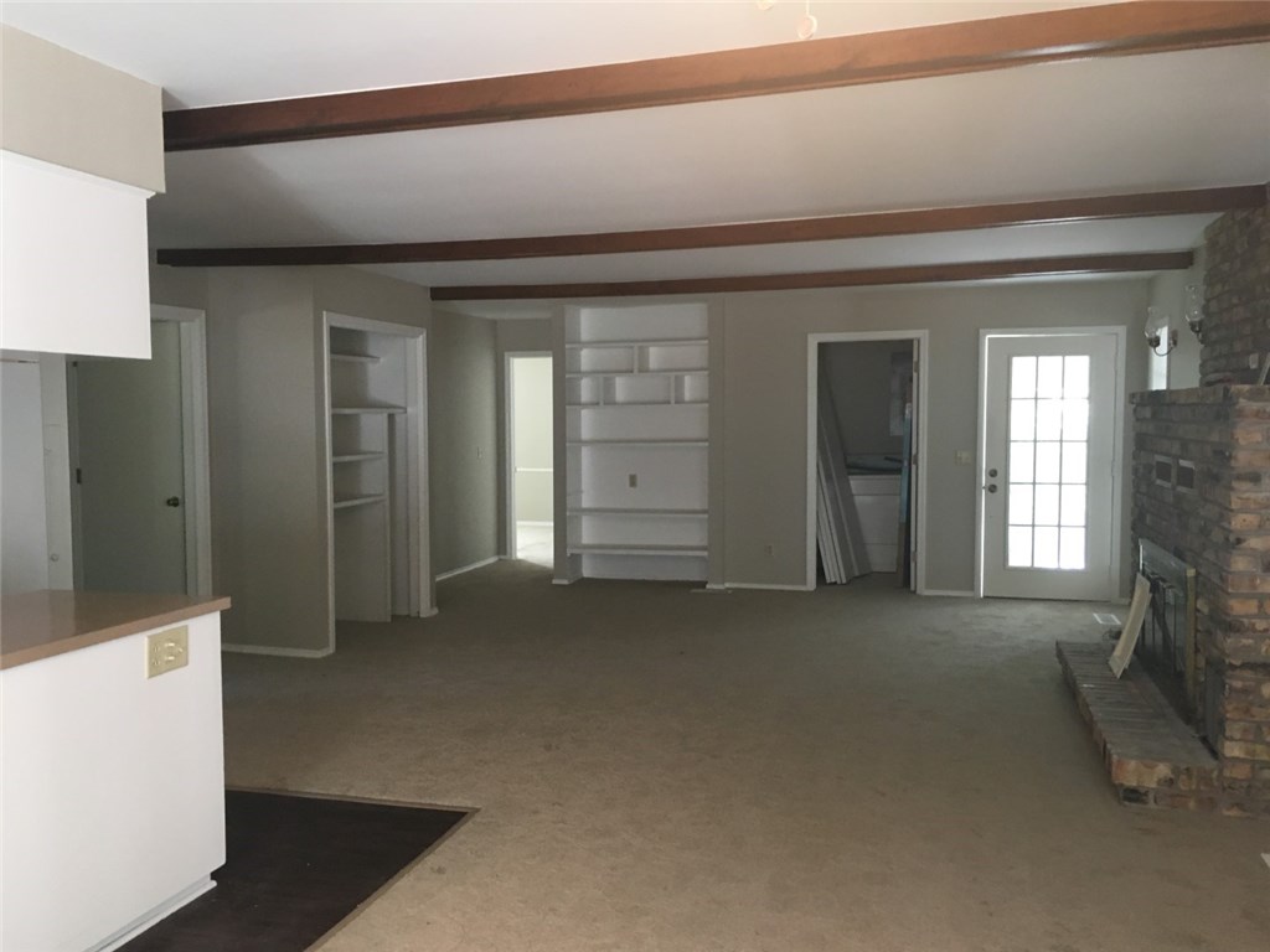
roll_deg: +0.6
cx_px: 635
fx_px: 1064
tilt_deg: -3.6
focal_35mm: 29
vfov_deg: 48.2
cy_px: 476
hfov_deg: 61.7
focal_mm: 4.15
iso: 100
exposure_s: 1/30
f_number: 2.2
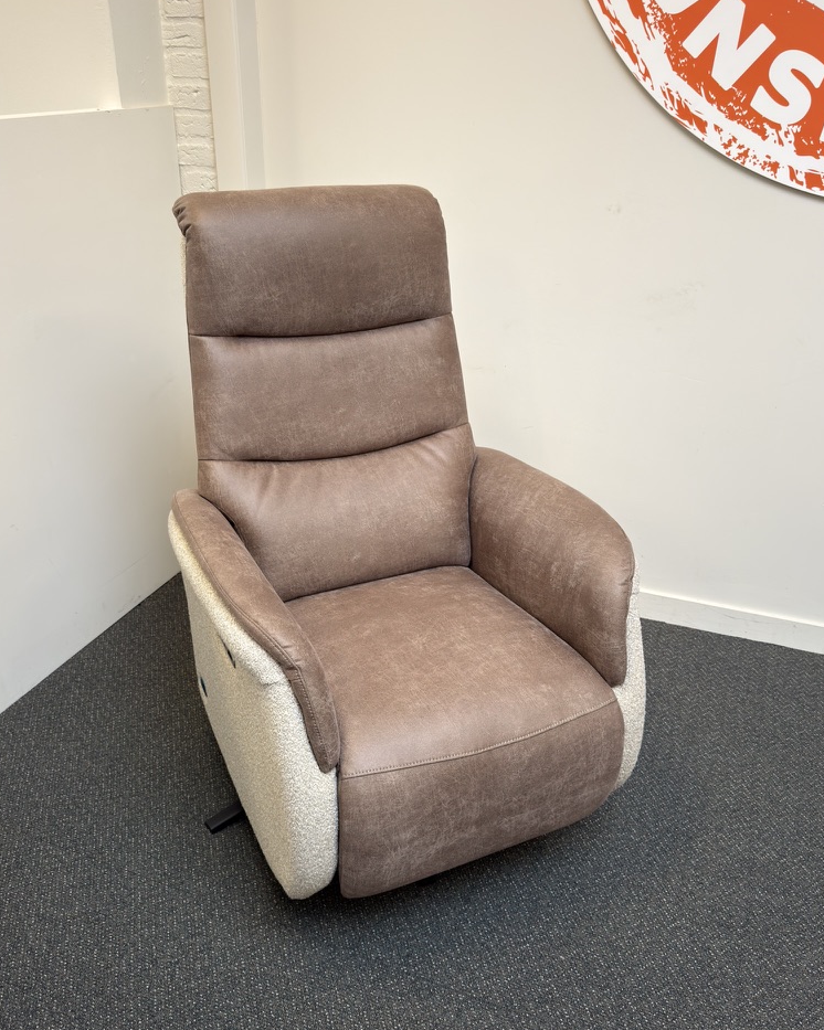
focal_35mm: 30
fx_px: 915
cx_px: 414
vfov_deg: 58.7
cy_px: 550
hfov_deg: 48.5
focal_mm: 6.76
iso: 80
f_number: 1.78
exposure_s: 1/50
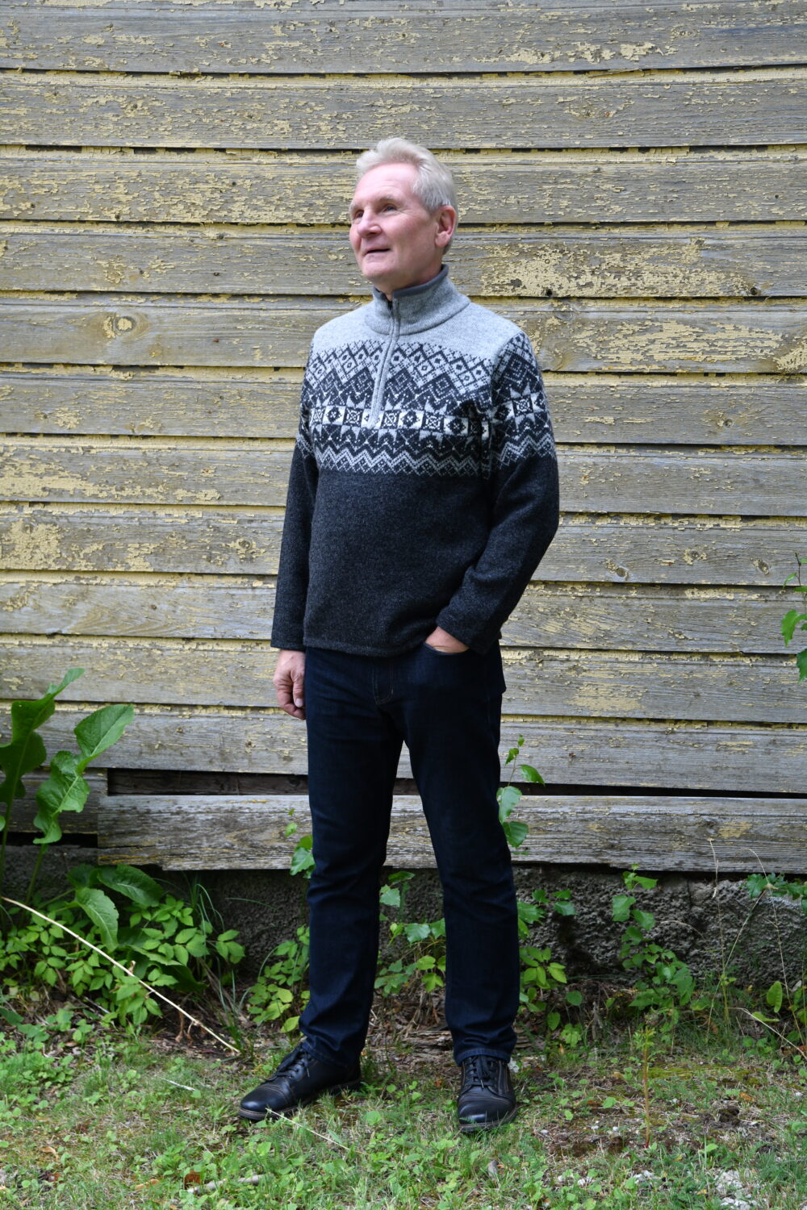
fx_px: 2017
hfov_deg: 22.6
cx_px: 404
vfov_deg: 33.4
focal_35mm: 60
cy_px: 605
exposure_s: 1/180
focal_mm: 60
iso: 800
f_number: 6.7
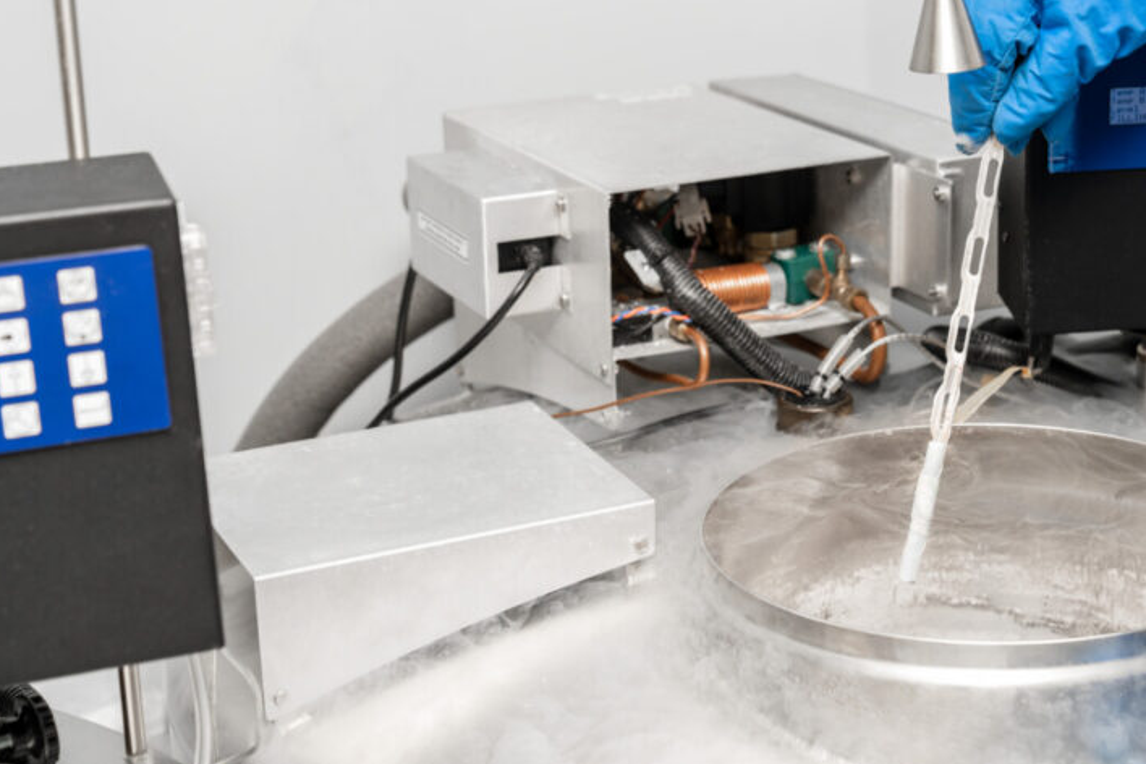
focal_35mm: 68
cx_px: 783
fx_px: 2164
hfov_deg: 29.4
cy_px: 292
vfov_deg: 20.0
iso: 400
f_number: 4
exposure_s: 1/160
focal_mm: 47
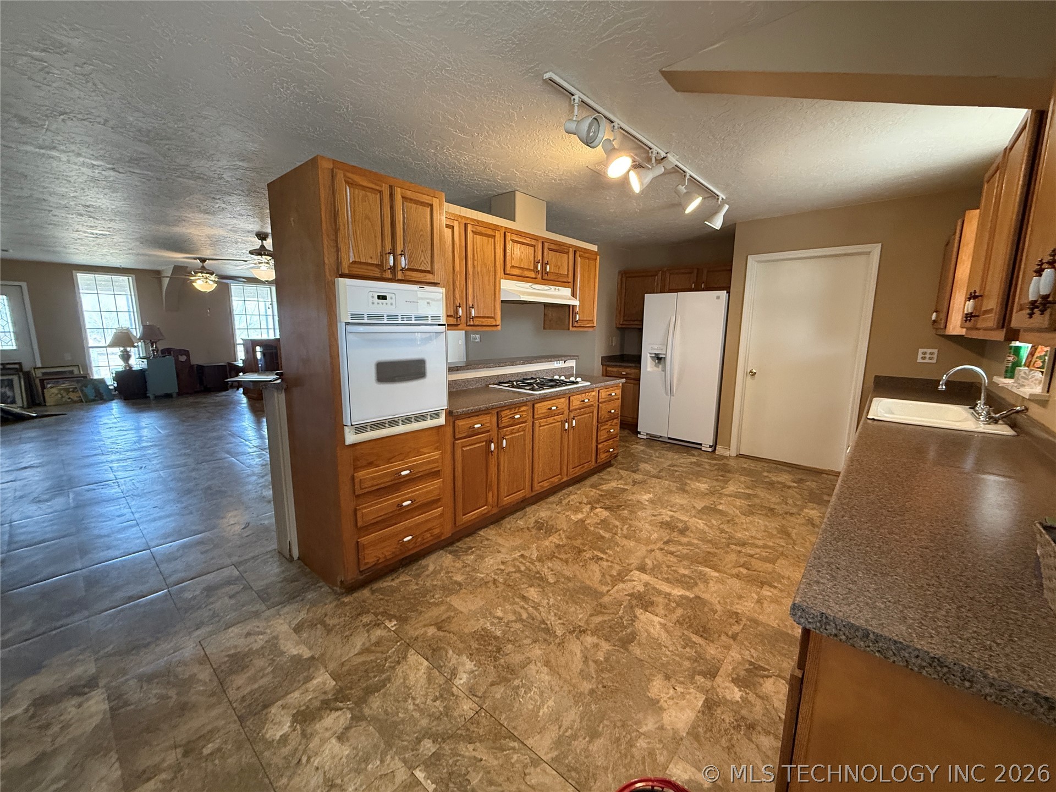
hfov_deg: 102.1
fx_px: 427
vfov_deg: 85.7
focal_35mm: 14
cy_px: 396
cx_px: 528
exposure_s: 1/60
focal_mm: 2.22
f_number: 2.2
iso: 400
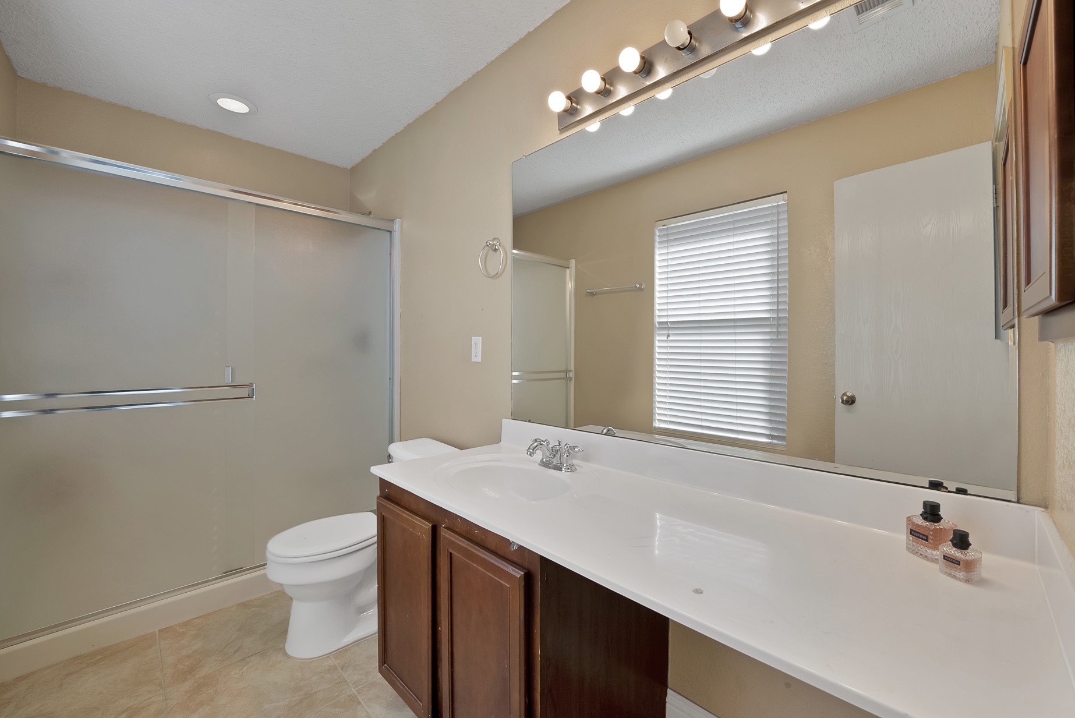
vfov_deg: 85.4
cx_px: 563
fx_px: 388
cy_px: 342
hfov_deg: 108.2
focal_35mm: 13
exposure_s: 1/15
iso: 640
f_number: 9
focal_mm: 12
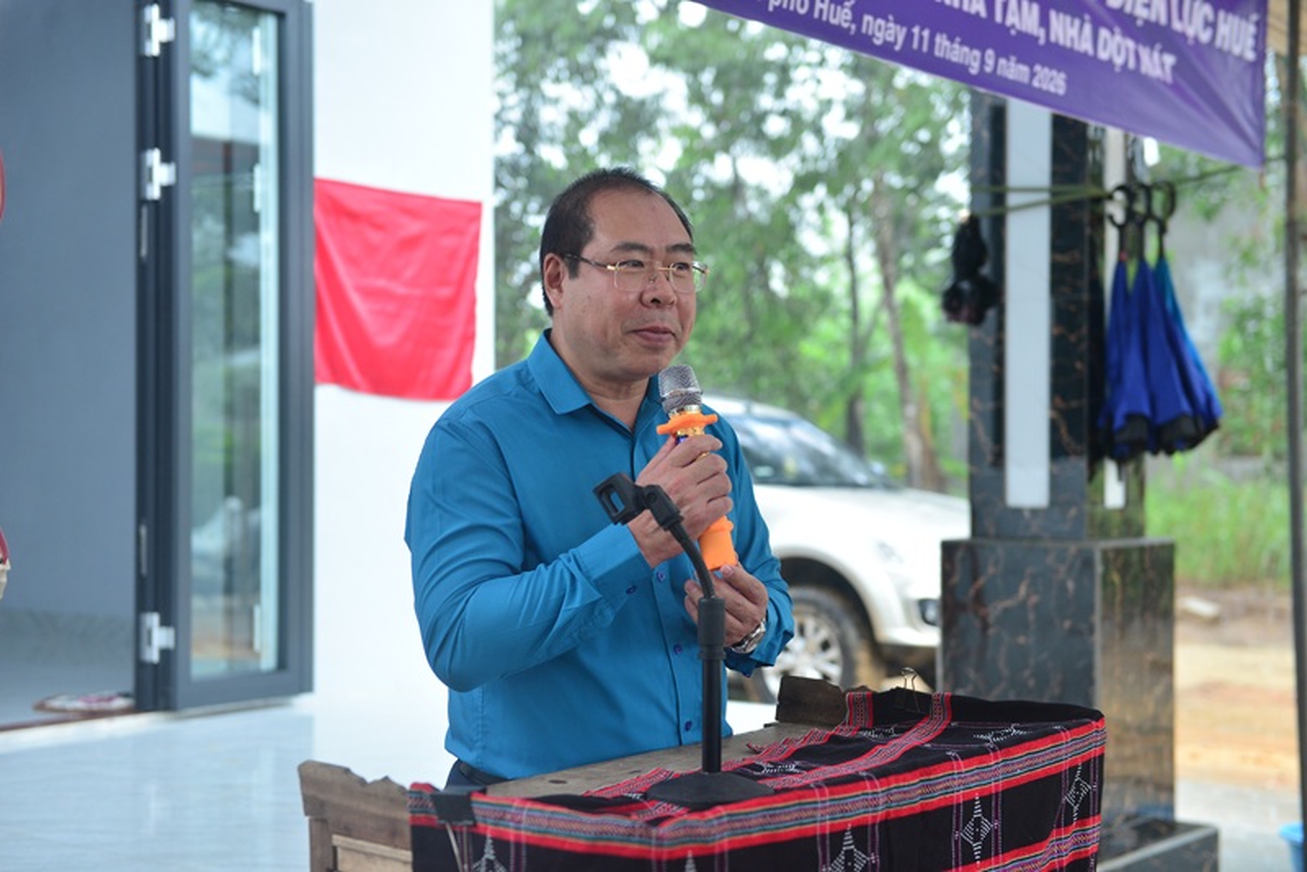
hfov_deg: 36.2
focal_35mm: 55
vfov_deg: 24.6
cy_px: 436
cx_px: 654
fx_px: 1997
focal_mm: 55
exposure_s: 1/100
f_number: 3.2
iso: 500
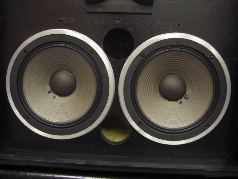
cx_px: 119
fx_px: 261
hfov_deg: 49.0
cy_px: 90
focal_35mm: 38
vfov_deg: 37.7
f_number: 3.4
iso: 200
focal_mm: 6.3
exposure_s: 1/8
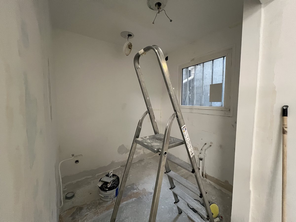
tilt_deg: -3.8
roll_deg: +0.6
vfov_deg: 89.9
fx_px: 111
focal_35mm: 13
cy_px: 111
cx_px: 148
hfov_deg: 106.2
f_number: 1.8
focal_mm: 1.57
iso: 500
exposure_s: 1/60
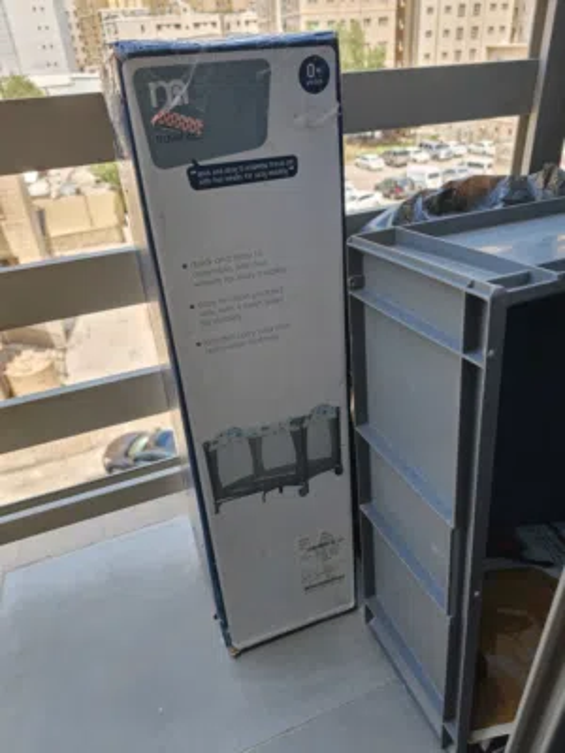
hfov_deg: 58.9
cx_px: 282
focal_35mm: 23
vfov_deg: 73.9
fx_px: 501
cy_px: 376
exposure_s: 1/493
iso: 80
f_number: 1.5
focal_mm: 6.75
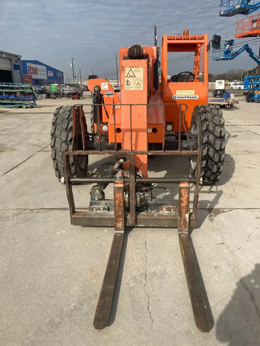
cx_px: 130
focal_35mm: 28
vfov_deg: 63.4
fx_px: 280
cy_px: 173
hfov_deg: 49.8
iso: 25
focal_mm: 3.99
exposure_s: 1/2857
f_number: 1.8
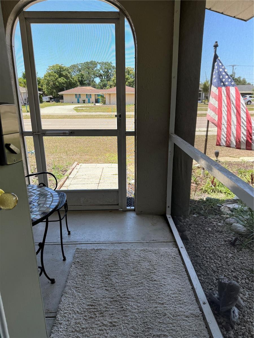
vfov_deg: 71.6
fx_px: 235
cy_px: 169
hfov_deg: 56.8
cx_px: 127
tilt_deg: -18.2
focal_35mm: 24
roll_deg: +0.2
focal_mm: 6.76
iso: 100
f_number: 1.78
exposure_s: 1/1493
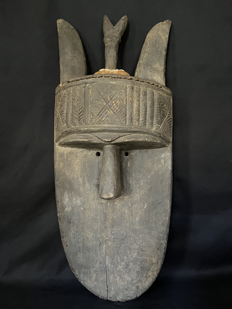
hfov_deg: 53.1
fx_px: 232
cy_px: 154
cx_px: 116
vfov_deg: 67.3
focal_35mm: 26
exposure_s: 1/37
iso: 640
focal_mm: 5.1
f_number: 1.6
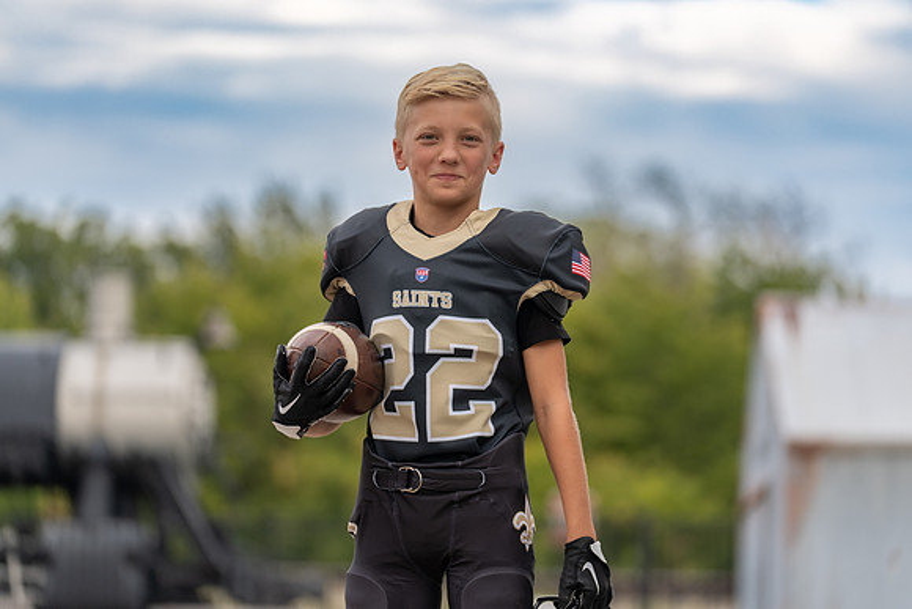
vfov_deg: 9.8
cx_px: 456
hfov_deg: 14.7
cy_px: 304
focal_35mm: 140
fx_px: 3542
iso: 100
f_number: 2.8
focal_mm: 136
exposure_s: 1/500
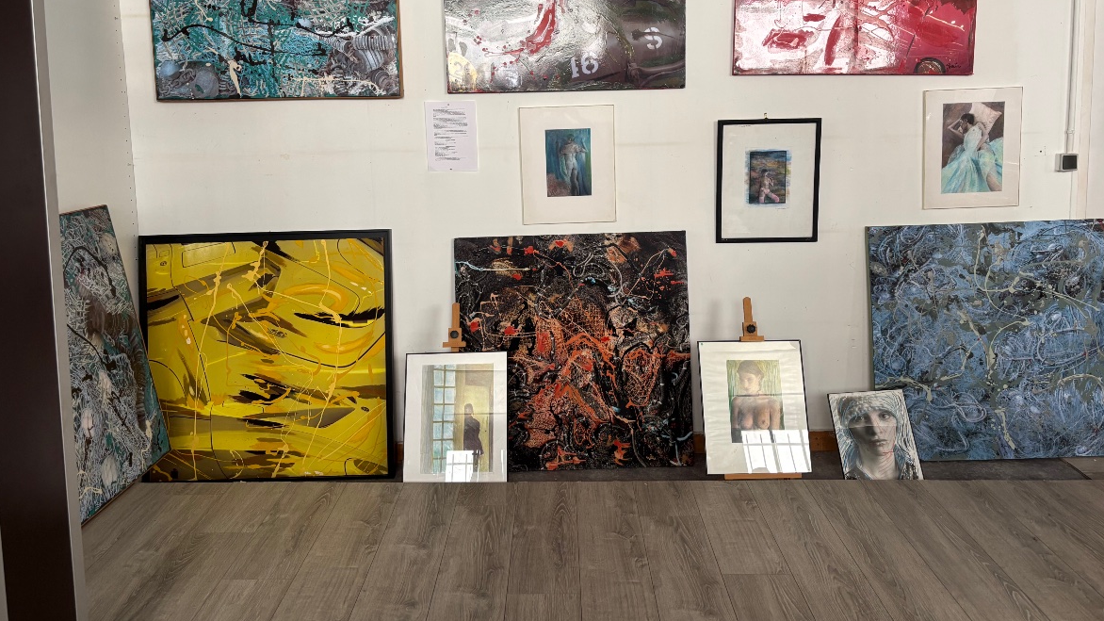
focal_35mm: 29
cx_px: 560
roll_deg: +1.3
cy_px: 204
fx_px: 849
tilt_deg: -6.9
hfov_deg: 66.1
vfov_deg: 39.7
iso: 125
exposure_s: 1/121
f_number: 1.6
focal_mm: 5.96
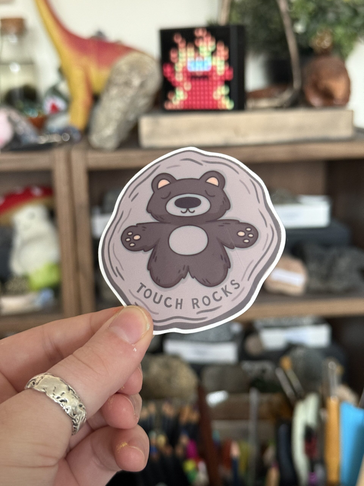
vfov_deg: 39.7
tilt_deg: -13.6
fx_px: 673
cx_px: 182
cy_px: 243
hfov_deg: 30.3
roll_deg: +0.9
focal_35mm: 48
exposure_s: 1/40
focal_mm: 6.76
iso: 320
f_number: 1.78
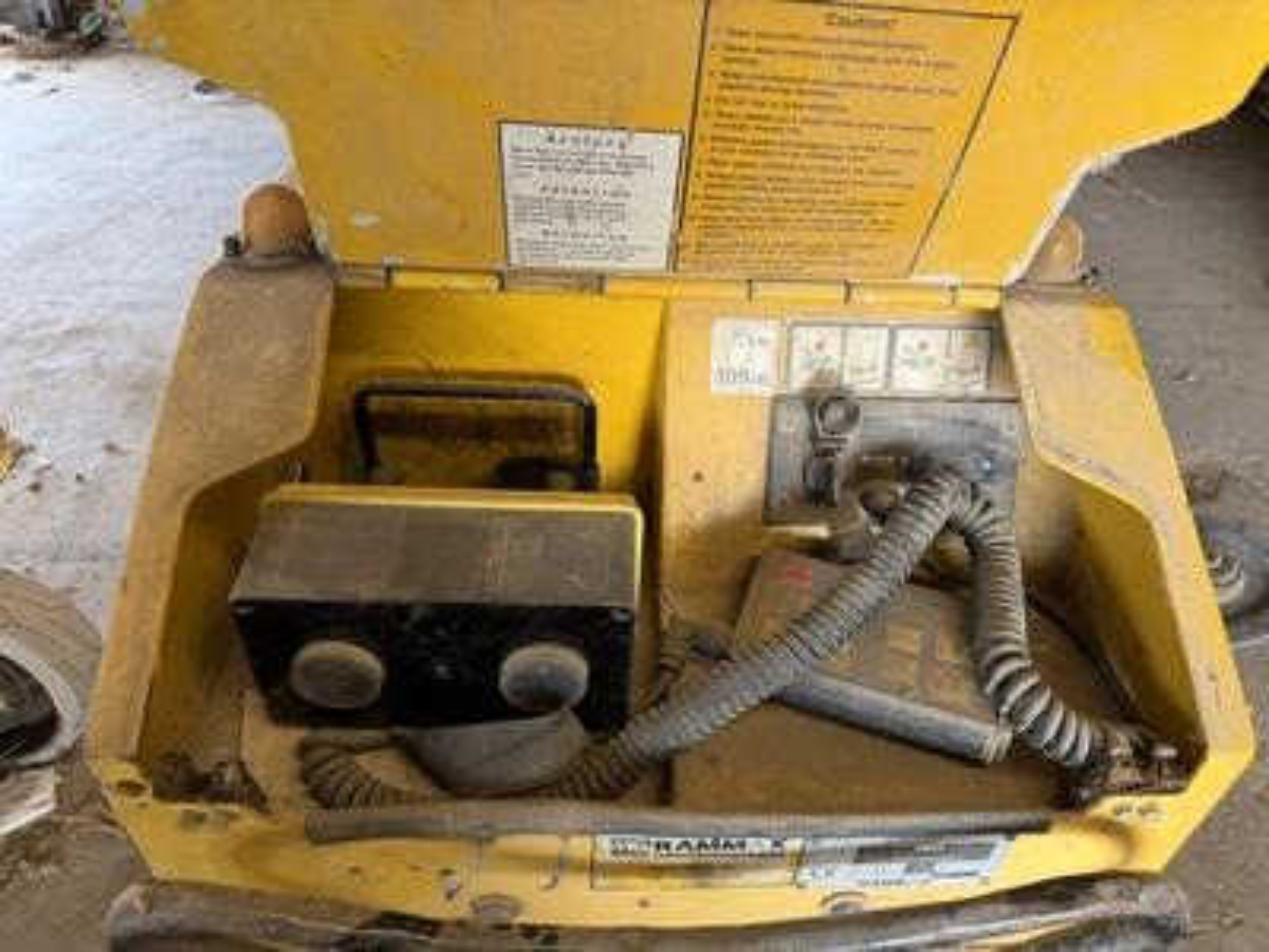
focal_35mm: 24
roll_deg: -5.4
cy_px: 476
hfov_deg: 71.6
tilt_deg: -40.0
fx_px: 880
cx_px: 634
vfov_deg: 56.8
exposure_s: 1/121
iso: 200
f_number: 1.78
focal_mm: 6.76
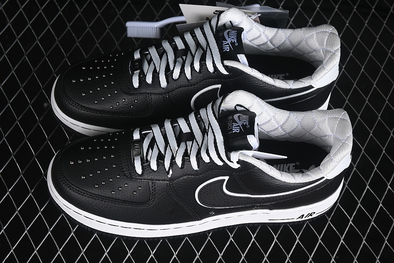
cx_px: 197
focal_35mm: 75
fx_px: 821
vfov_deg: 18.2
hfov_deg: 27.0
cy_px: 132
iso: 160
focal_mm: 50
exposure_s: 1/60
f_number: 6.3
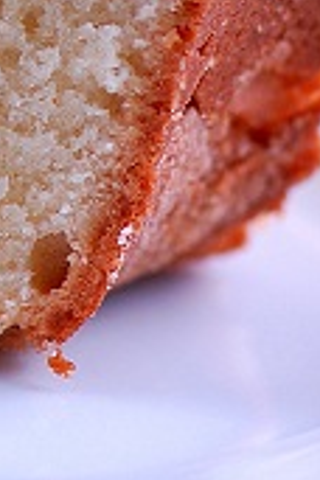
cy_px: -114
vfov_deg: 3.3
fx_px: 8306
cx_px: -295
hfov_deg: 2.2
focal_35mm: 623
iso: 200
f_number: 3.2
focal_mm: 105
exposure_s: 1/160
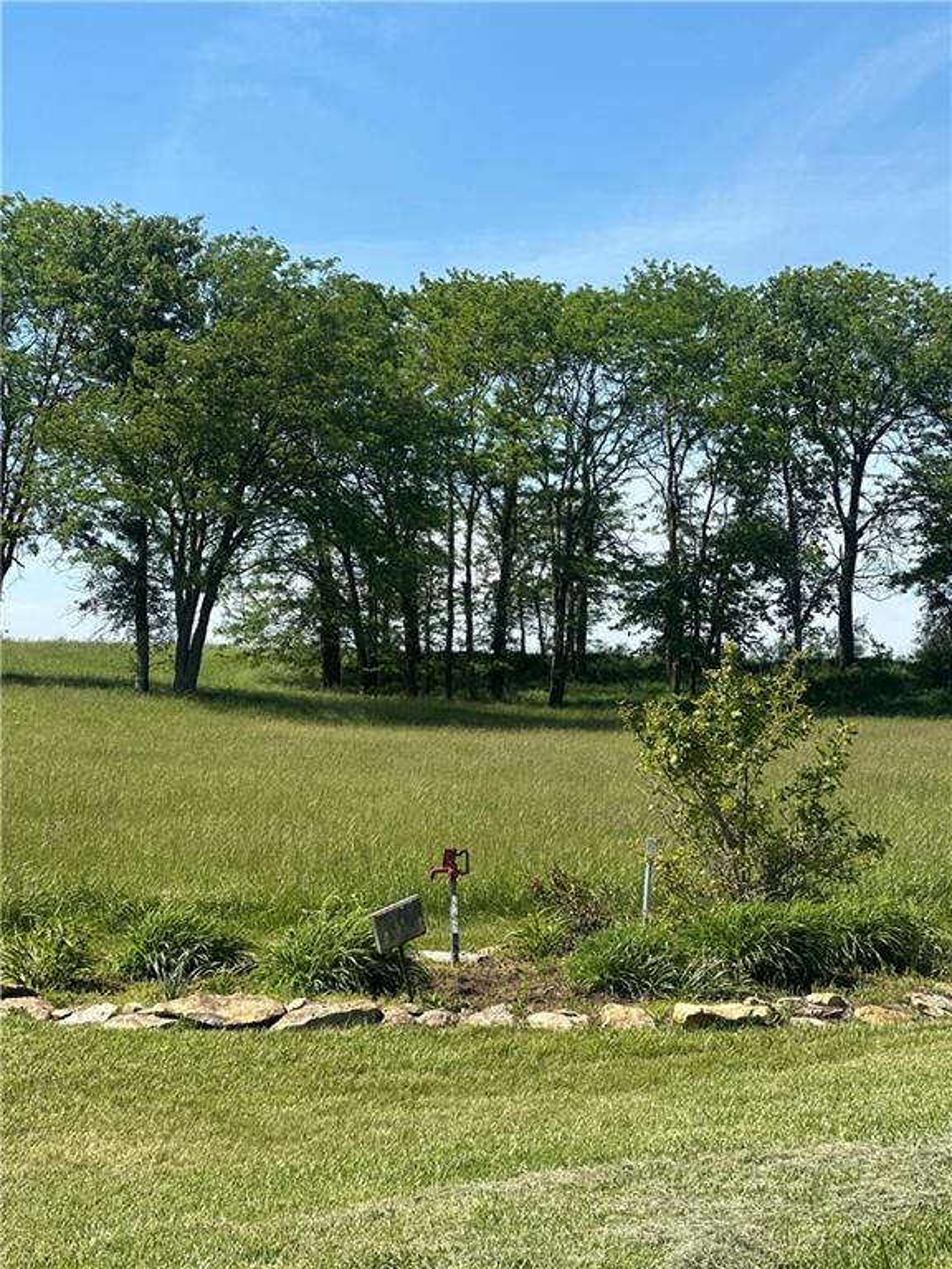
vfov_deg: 25.3
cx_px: 476
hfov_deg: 19.1
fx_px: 2824
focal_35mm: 77
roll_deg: -3.2
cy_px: 634
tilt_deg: +3.2
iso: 32
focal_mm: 9
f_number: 2.8
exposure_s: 1/602
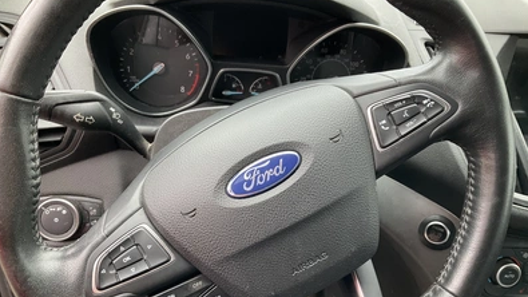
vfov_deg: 36.5
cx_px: 266
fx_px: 448
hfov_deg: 61.0
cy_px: 183
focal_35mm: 32
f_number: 1.8
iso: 64
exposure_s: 1/71
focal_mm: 3
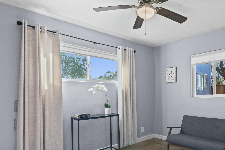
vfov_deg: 50.7
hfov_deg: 70.3
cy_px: 94
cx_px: 141
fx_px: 156
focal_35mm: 25
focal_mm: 16
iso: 1000
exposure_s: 1/8
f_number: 14
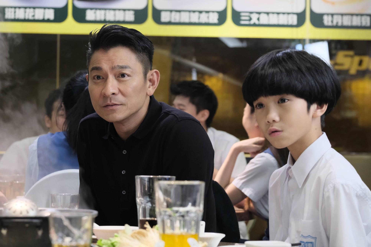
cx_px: 186
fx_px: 1144
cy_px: 124
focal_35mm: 111
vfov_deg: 12.3
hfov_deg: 18.4
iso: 4000
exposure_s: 1/60
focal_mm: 74.1
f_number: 5.6
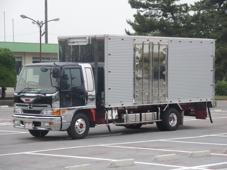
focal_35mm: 105
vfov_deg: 14.1
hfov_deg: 18.7
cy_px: 85
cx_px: 114
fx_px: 689
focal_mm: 22.1
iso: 80
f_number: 3.5
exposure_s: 1/125
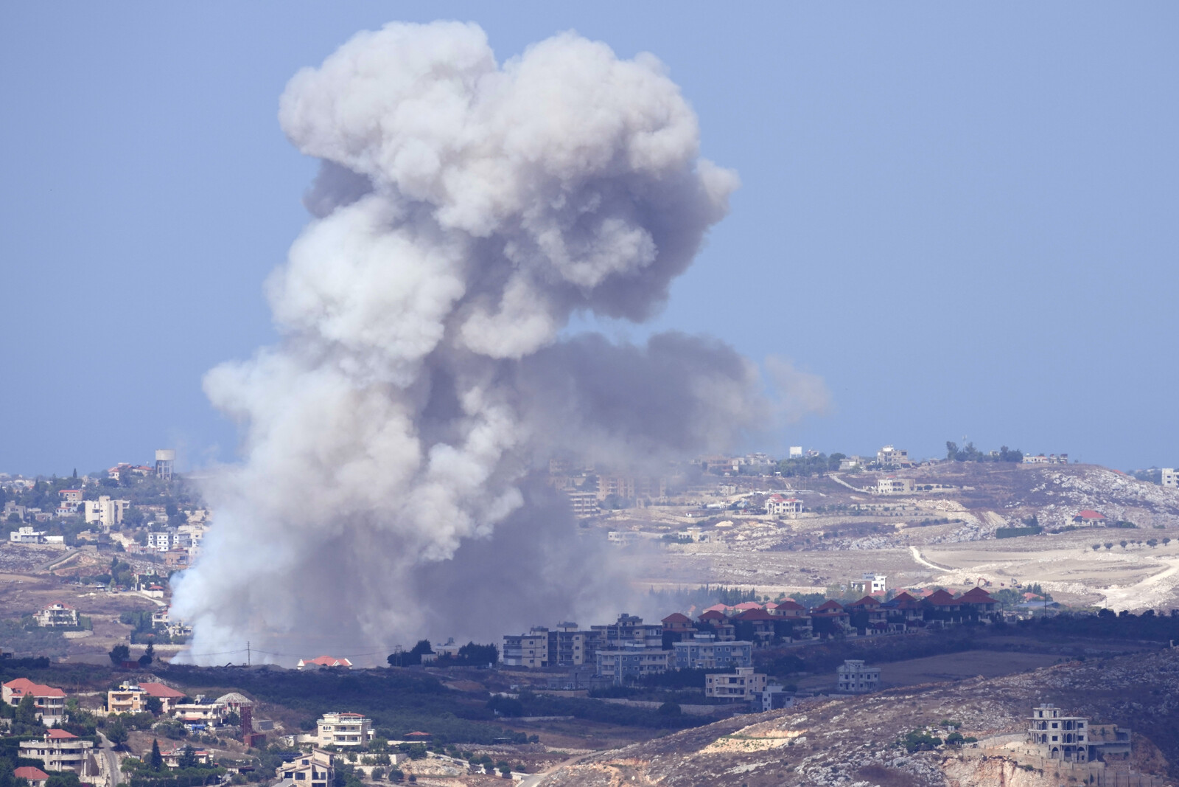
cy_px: 394
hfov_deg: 3.4
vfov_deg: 2.3
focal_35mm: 600
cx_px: 590
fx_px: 19650
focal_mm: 600
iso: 320
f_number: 7.1
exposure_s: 1/2000
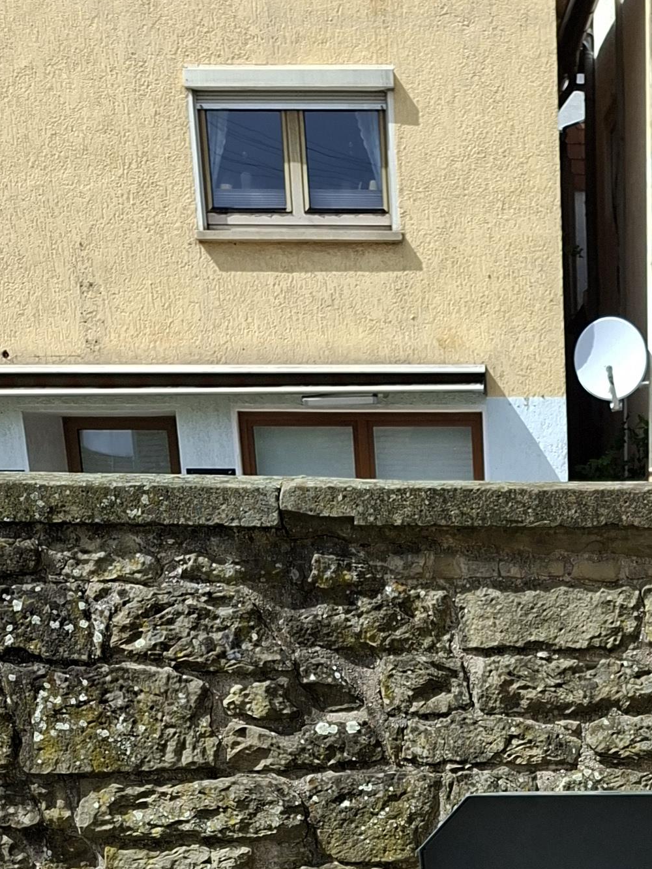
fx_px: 1733
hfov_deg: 20.6
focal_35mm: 69
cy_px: 1153
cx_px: 659
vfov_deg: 24.3
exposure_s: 1/1297
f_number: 1.8
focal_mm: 5.54
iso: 50
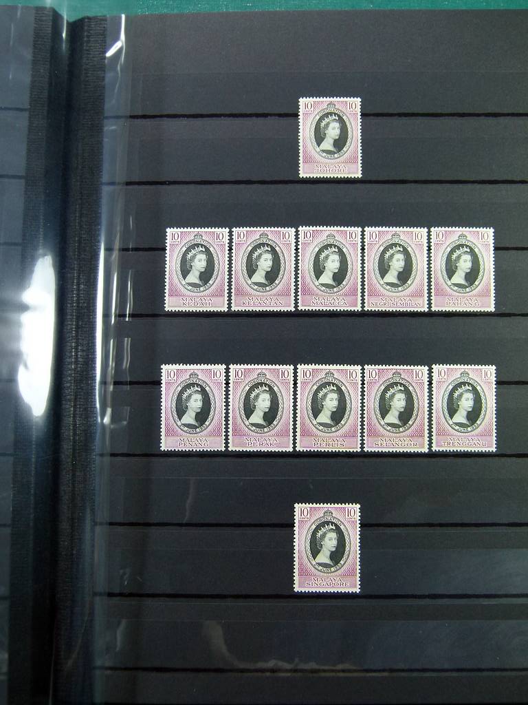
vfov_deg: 54.0
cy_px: 352
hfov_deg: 41.8
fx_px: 691
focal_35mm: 34
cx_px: 264
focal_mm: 6.2
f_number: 3
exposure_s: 1/60
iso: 125
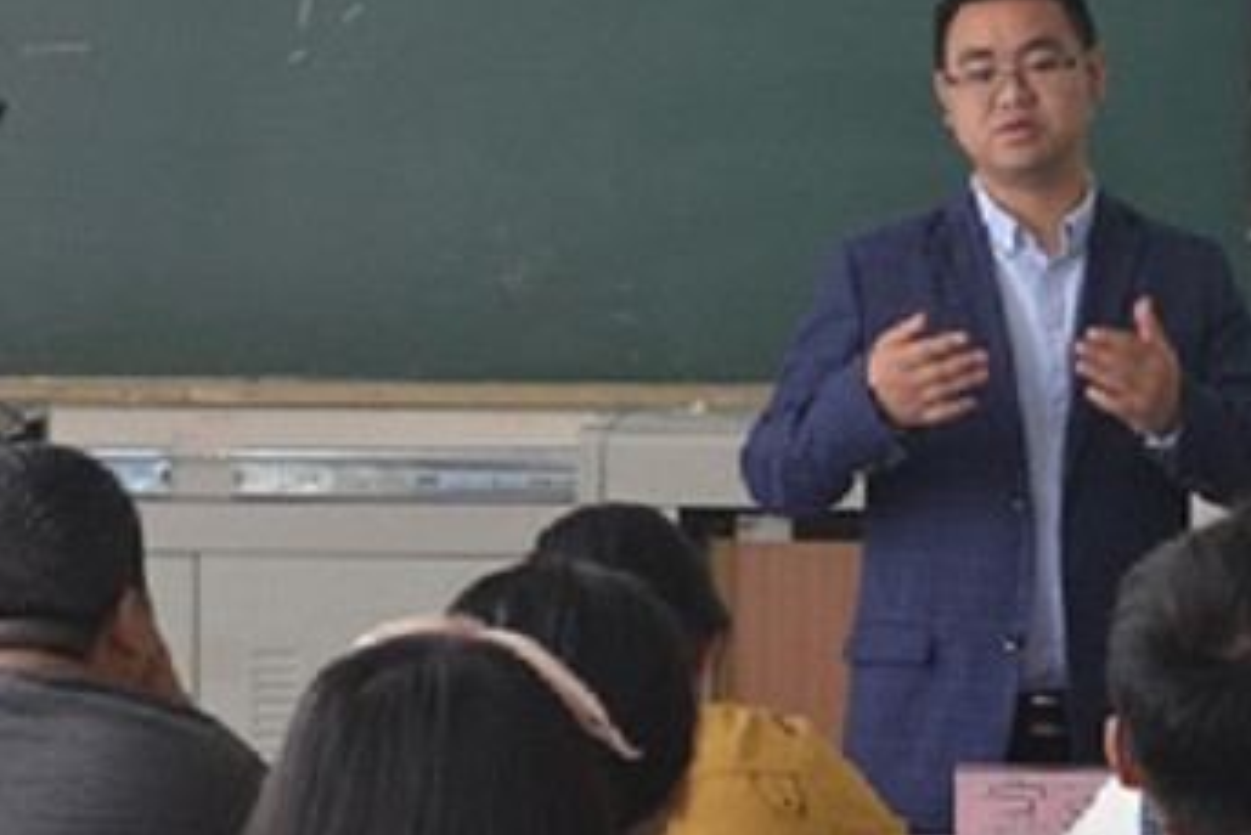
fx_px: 5527
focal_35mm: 159
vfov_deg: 8.6
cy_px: 288
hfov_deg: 12.9
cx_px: 923
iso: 800
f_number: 5.6
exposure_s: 1/50
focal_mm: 52
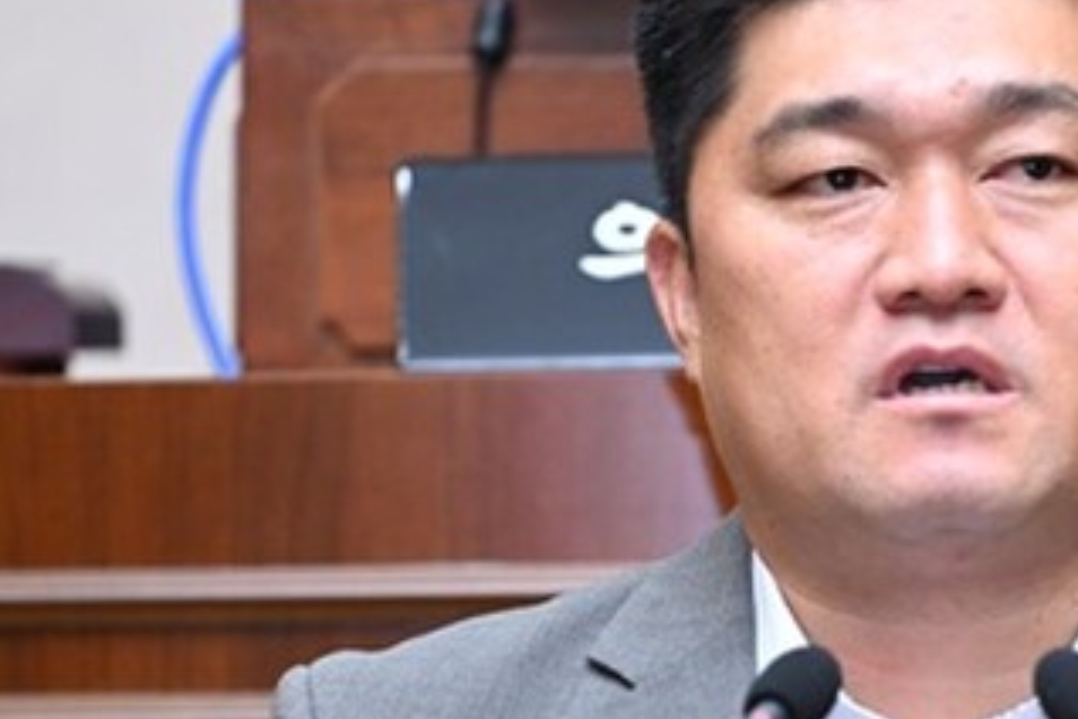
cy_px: 680
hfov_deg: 3.5
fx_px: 17875
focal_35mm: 597
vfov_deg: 2.3
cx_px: 1007
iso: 1000
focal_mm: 200
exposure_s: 1/200
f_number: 2.8
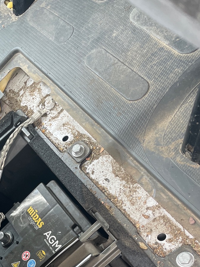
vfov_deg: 34.0
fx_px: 401
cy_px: 259
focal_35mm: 52
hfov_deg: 26.9
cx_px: 15
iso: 125
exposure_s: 1/75
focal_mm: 4.2
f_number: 1.6
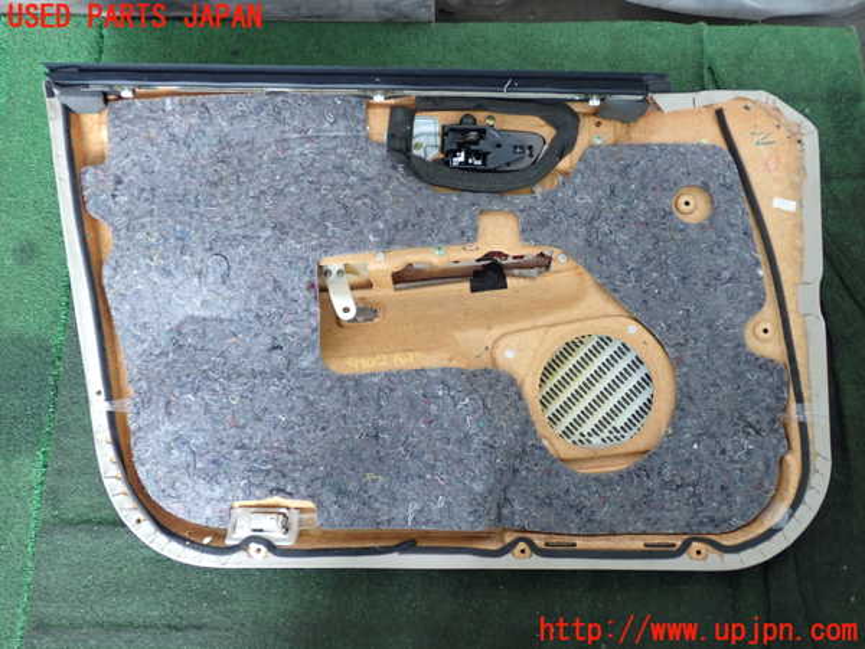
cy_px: 324
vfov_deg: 44.2
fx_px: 800
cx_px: 432
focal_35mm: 32
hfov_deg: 56.8
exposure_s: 1/30
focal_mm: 5.79
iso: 250
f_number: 2.4
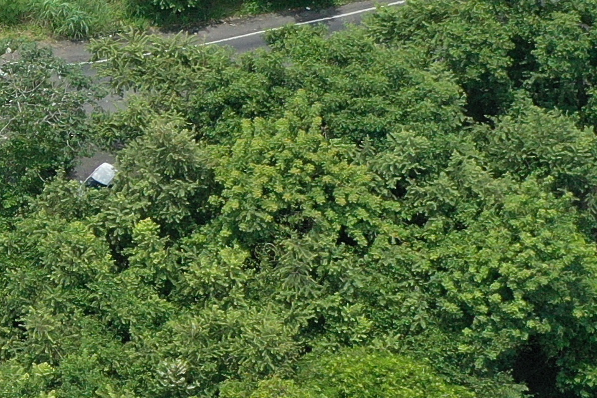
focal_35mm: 160
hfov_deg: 11.2
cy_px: 100
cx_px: -743
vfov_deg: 8.6
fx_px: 2652
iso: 200
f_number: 4
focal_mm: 10.26
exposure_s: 1/160
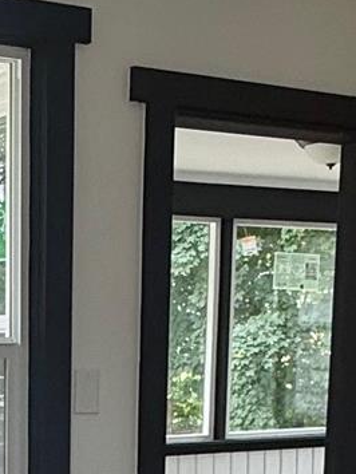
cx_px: -7
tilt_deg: -8.4
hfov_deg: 15.9
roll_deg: -0.3
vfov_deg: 20.2
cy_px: 572
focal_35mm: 91
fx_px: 1246
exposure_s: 1/122
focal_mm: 2.22
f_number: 2.2
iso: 64
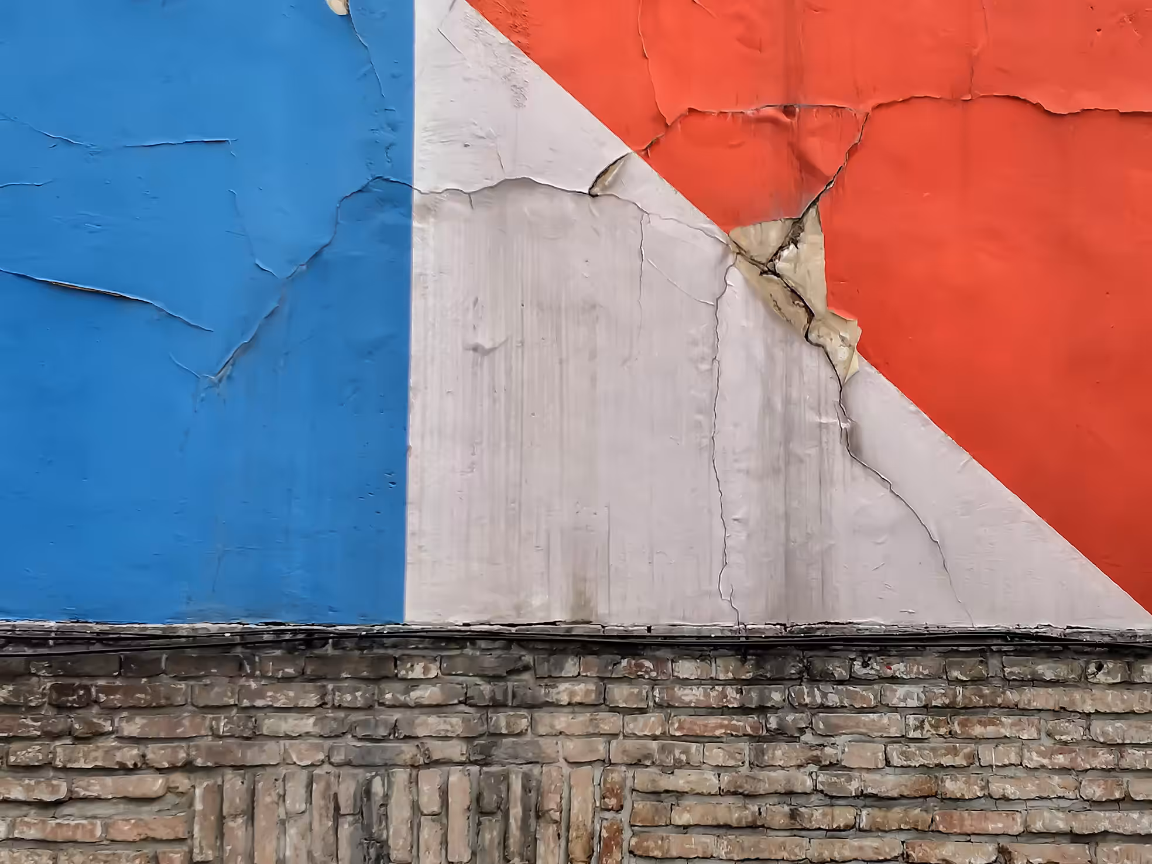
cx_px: 576
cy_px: 432
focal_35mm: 62
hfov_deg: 31.2
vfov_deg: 23.7
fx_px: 2063
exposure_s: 1/120
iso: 50
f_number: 1.6
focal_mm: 3.95
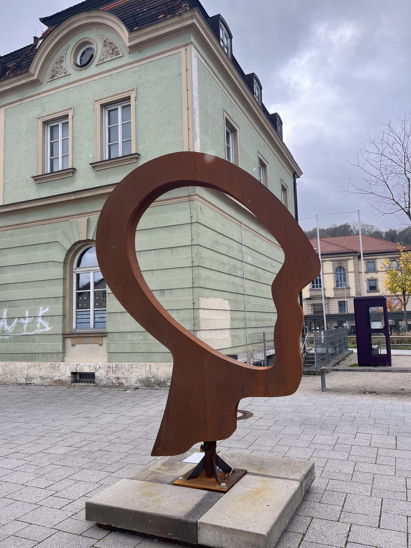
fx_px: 412
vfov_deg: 67.3
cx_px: 206
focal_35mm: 26
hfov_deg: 53.1
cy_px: 274
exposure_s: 1/524
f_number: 1.6
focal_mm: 5.1
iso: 50
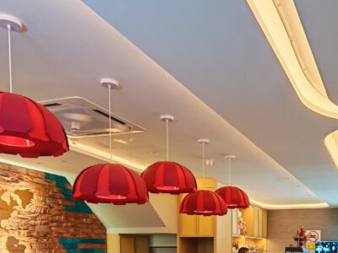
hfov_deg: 43.9
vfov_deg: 31.7
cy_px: 268
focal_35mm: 41
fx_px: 400
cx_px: 264
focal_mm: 1.96
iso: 400
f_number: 2.2
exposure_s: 1/33
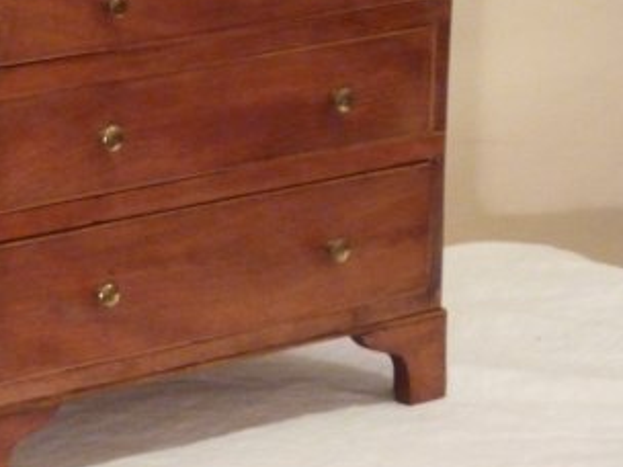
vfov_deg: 5.5
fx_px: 4859
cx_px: 41
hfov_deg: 7.3
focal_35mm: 270
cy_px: 74
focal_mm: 22.5
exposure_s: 1/30
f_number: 4.5
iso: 800
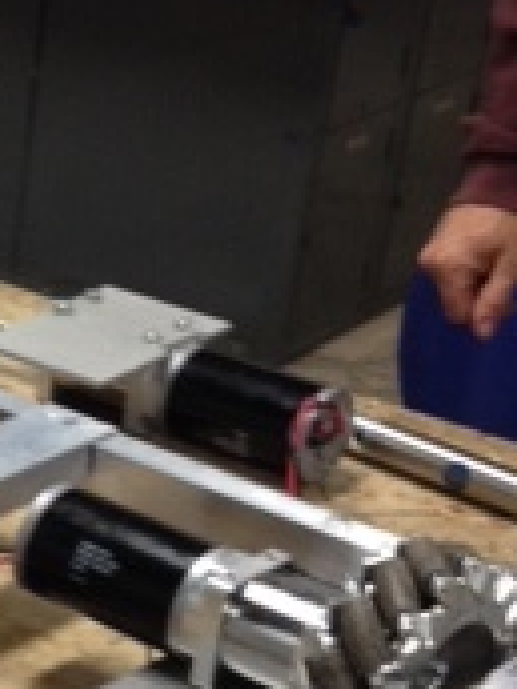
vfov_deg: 15.0
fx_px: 2589
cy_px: 605
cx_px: -317
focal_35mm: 130
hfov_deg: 10.9
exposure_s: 1/20
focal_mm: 4.28
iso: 125
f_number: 2.4
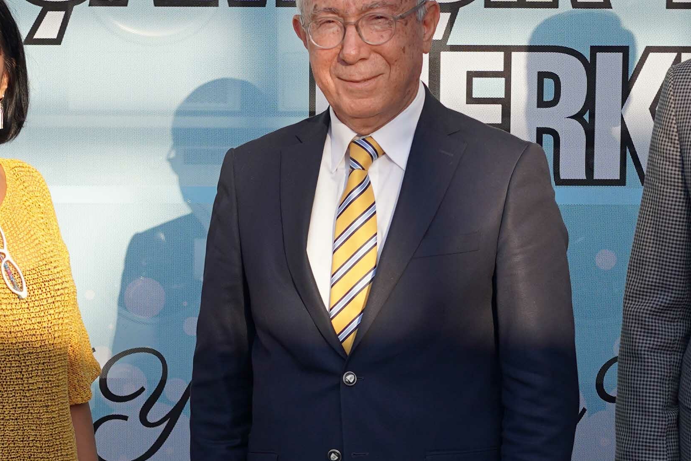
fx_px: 2457
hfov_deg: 16.0
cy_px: 364
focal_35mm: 128
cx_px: 291
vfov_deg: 10.7
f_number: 4.5
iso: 100
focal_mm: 35
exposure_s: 1/320
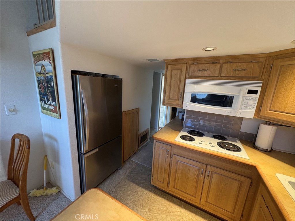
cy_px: 110
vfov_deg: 85.7
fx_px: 119
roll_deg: -2.8
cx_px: 148
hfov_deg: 102.1
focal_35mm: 14
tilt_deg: -10.8
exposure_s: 1/60
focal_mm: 2.22
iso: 320
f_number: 2.2
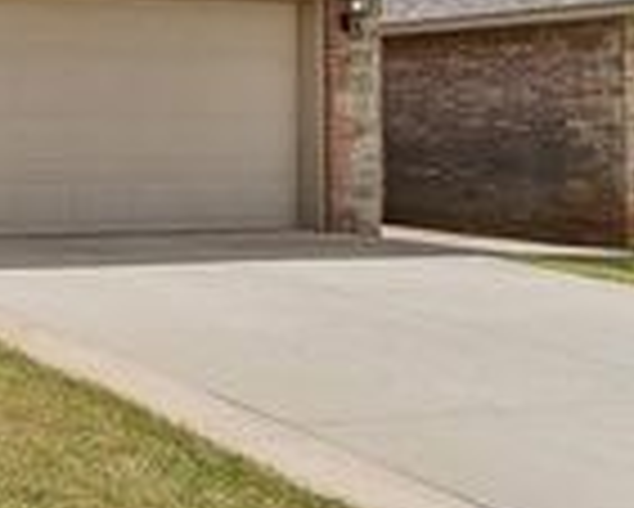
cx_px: -432
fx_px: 939
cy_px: 106
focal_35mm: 50
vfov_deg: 29.6
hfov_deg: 23.9
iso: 200
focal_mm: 10
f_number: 7.1
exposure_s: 1/1250
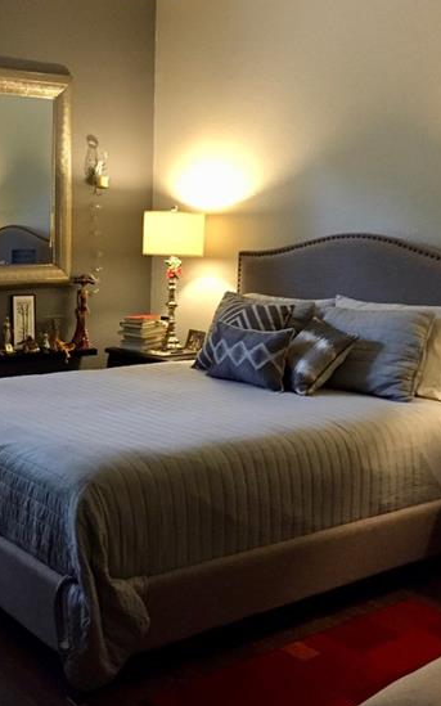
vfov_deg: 46.1
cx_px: 120
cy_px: 298
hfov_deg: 29.5
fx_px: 827
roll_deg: -0.6
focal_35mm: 43
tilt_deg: -4.5
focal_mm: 4.15
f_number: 2.2
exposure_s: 1/20
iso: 250
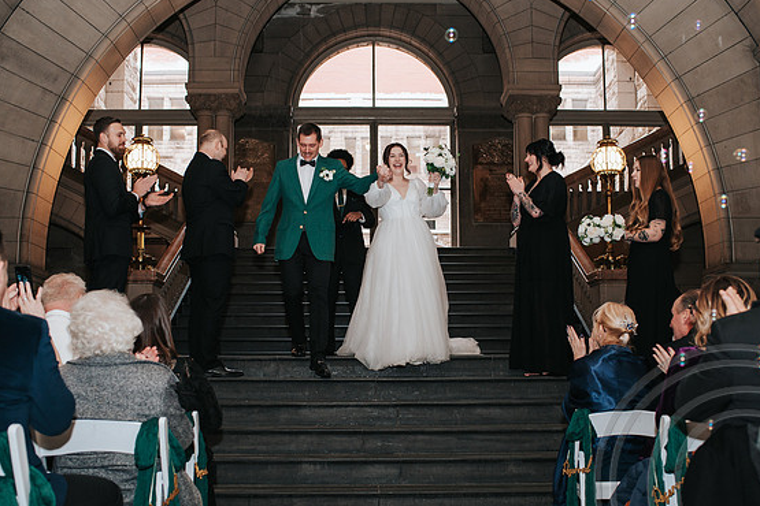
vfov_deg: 30.4
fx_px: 929
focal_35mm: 44
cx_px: 387
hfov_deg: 44.5
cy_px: 299
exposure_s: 1/200
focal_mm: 35
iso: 800
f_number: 3.2
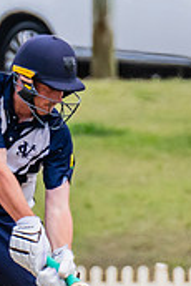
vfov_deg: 0.8
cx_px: -29
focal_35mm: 2492
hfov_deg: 0.6
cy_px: 237
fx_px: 19791
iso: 800
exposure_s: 1/2000
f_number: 9
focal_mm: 460
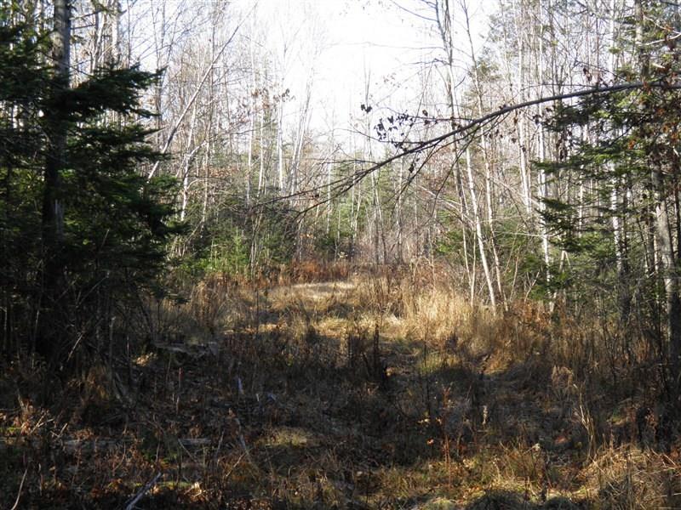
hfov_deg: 26.7
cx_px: 340
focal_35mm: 73
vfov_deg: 20.2
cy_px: 255
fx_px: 1436
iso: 50
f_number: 4.9
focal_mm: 13.2
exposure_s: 1/60
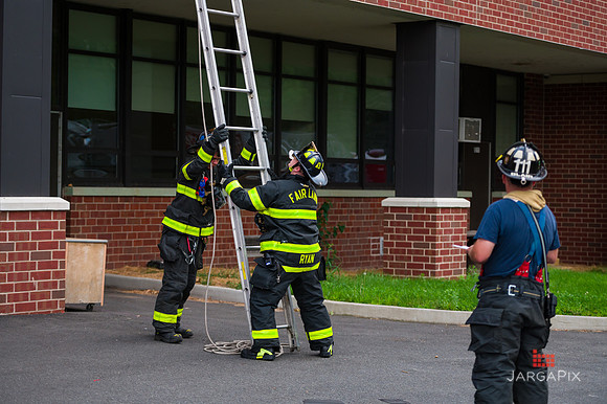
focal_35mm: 86
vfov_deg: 15.9
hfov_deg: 23.7
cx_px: 304
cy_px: 202
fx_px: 1449
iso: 800
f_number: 3.2
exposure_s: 1/250
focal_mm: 86
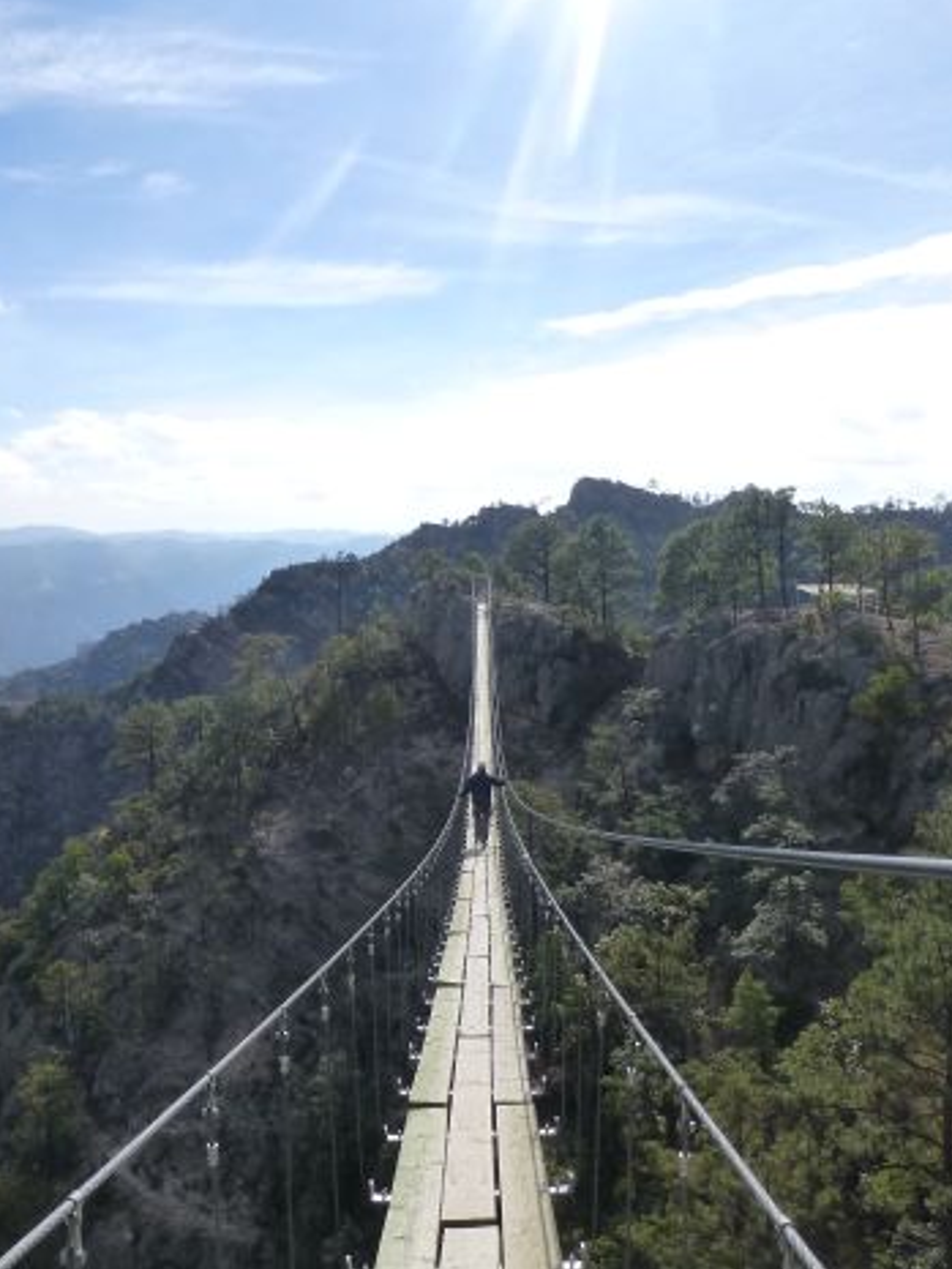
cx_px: 316
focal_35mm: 33
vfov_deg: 55.3
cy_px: 636
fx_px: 1210
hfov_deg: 42.4
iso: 160
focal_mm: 4.3
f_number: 4
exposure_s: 1/1300
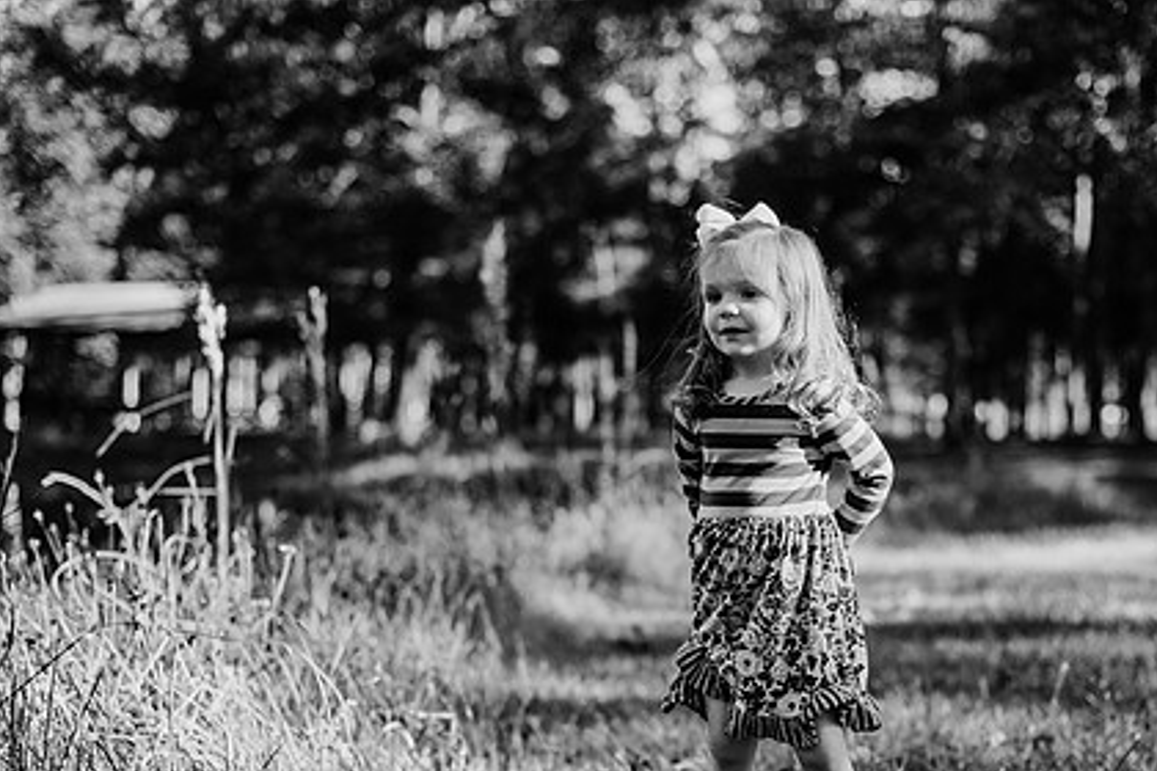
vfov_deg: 19.7
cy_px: 530
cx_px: 691
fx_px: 2217
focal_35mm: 69
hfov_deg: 29.2
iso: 200
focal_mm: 50
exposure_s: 1/1000
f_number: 2
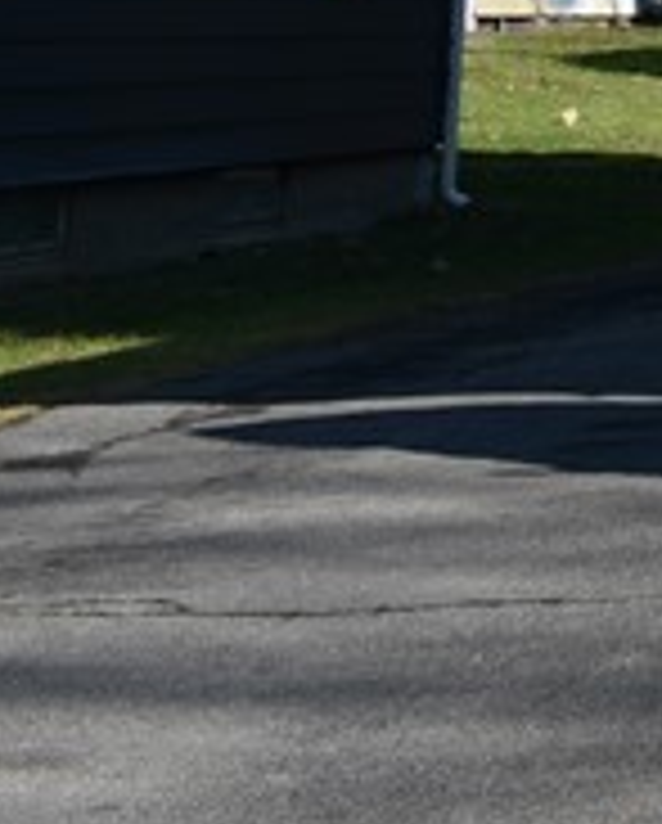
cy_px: -599
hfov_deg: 8.3
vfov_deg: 11.9
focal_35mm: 150
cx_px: 2175
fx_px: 3664
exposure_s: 1/250
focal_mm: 18
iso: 110
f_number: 8
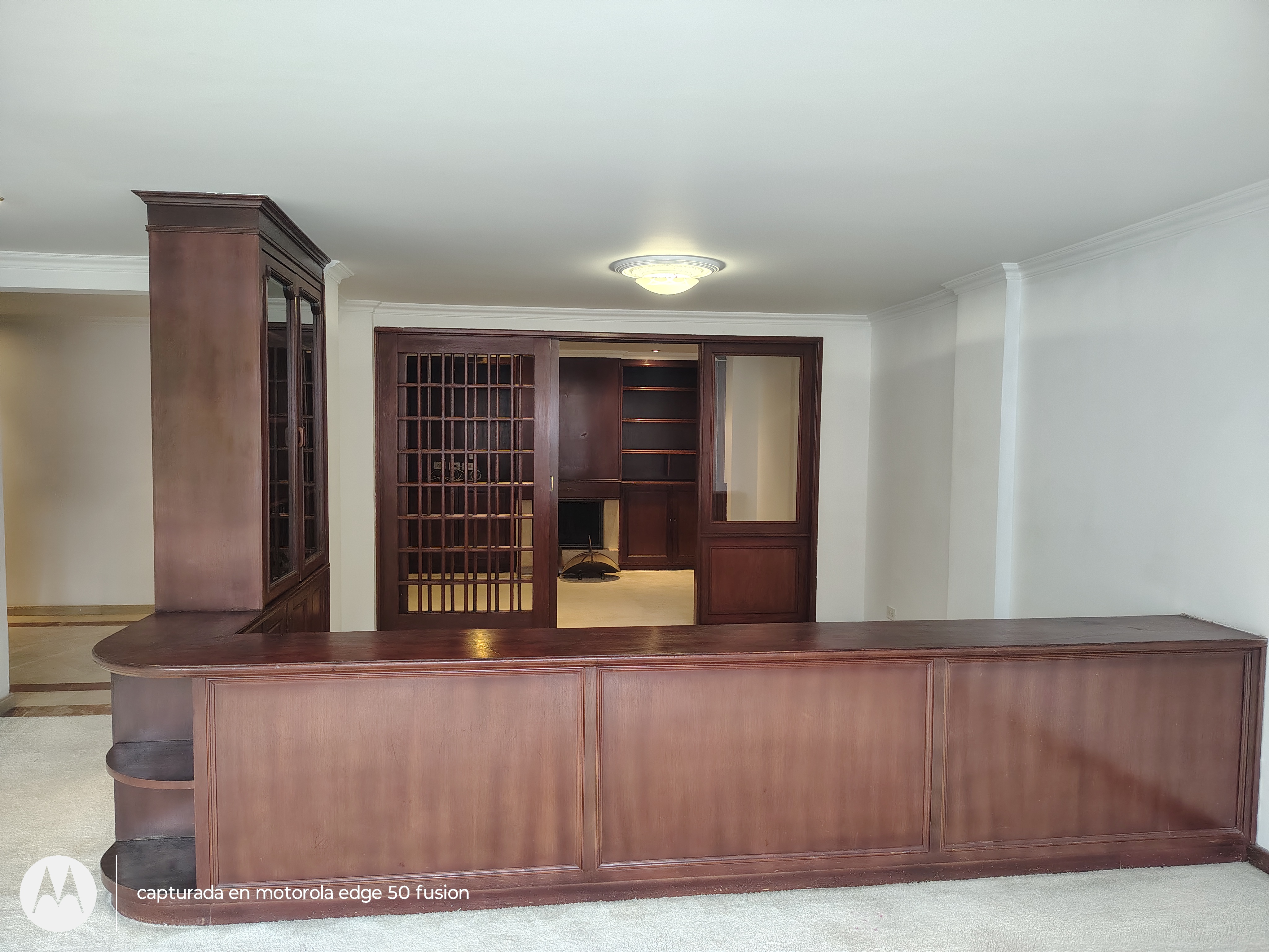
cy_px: 476
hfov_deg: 71.6
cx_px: 634
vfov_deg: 56.8
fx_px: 880
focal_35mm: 24
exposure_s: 1/120
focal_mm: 5.56
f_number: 1.8
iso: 1146
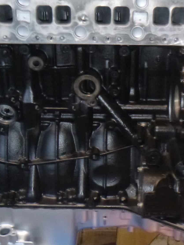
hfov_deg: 25.5
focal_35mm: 57
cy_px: 114
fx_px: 404
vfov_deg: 33.8
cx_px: 123
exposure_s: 1/60
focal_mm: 4.5
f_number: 3.9
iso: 400
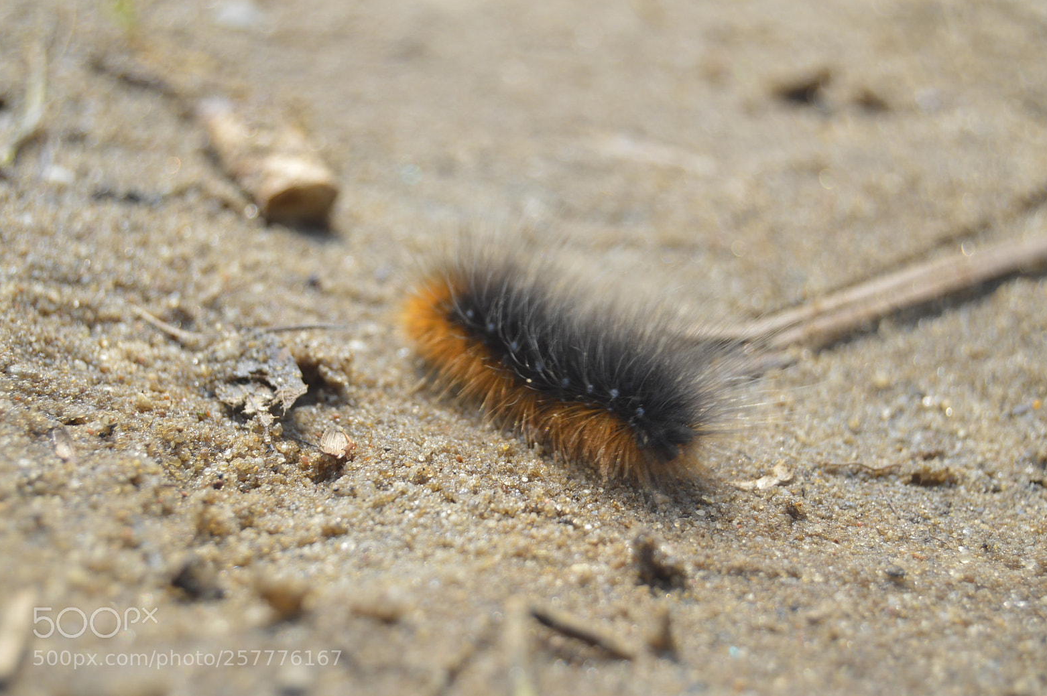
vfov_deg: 16.1
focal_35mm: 85
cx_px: 528
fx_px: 2456
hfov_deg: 24.1
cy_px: 354
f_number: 7.1
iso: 100
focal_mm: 55
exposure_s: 1/200
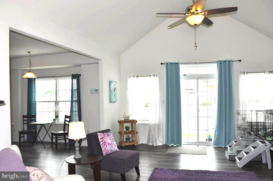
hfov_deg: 62.0
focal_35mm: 30
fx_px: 227
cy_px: 90
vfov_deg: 43.5
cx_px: 136
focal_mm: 20
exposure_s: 1/200
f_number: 6.3
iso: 200
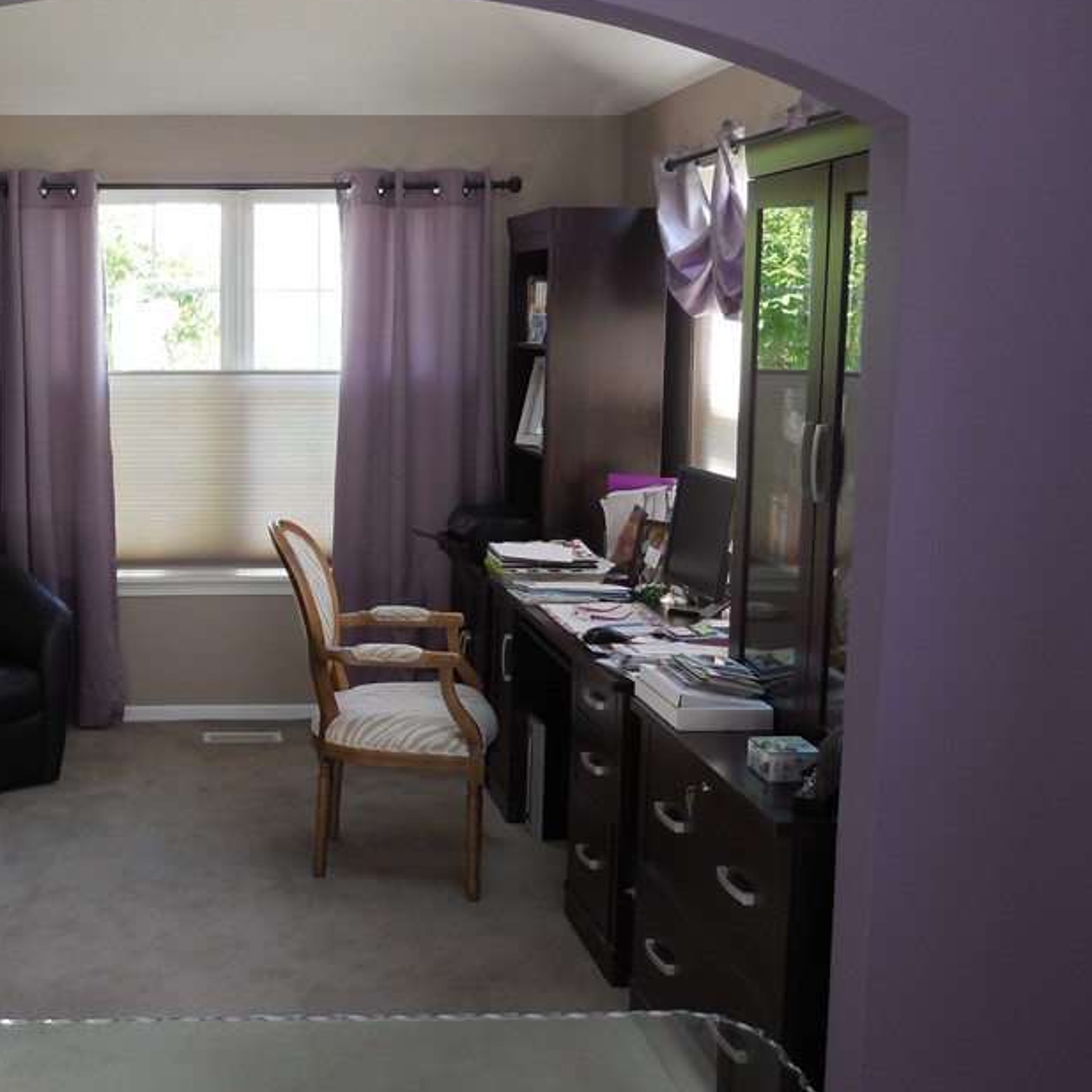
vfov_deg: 38.3
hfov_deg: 37.0
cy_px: 511
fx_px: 1570
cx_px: 221
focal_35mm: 44
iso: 125
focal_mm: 5.3
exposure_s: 1/50
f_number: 3.2
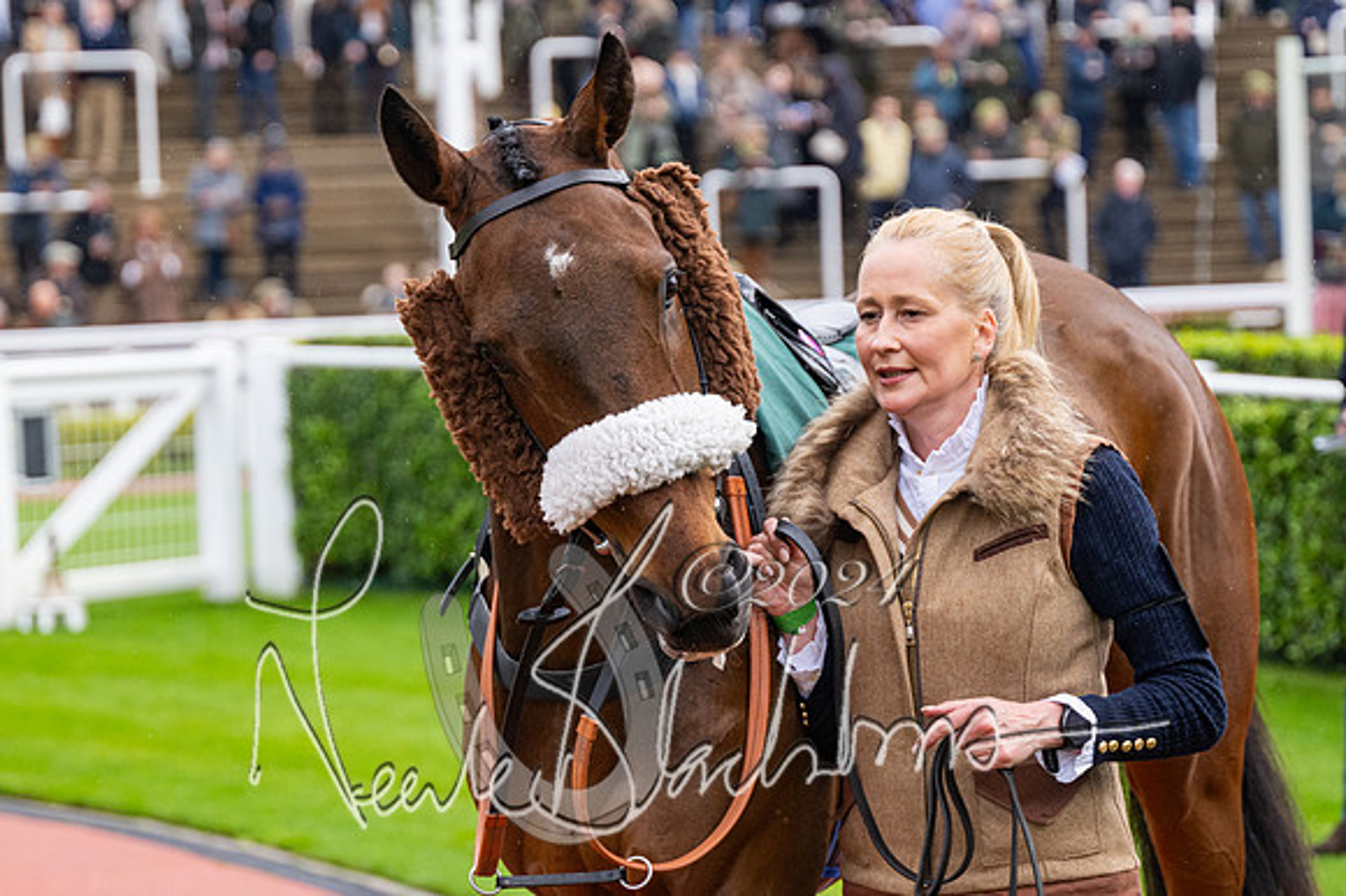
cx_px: 673
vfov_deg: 8.9
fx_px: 5754
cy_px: 448
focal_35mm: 154
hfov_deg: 13.3
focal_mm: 103
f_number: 4
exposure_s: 1/1600
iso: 800
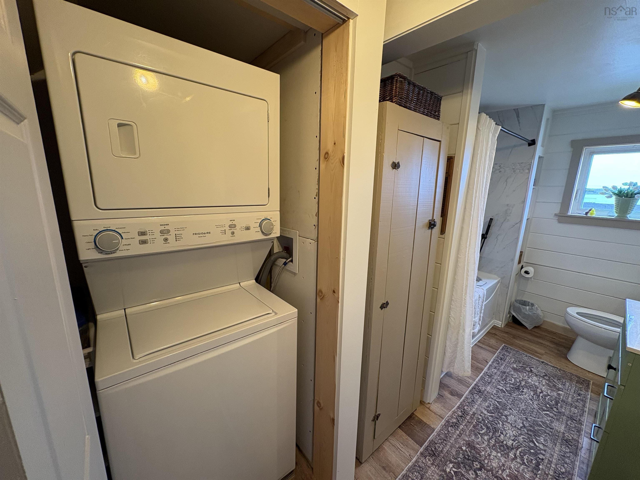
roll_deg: -1.0
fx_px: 259
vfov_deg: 85.7
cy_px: 240
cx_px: 320
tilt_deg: -12.2
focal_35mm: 14
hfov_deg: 102.1
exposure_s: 1/60
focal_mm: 2.22
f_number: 2.2
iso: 200
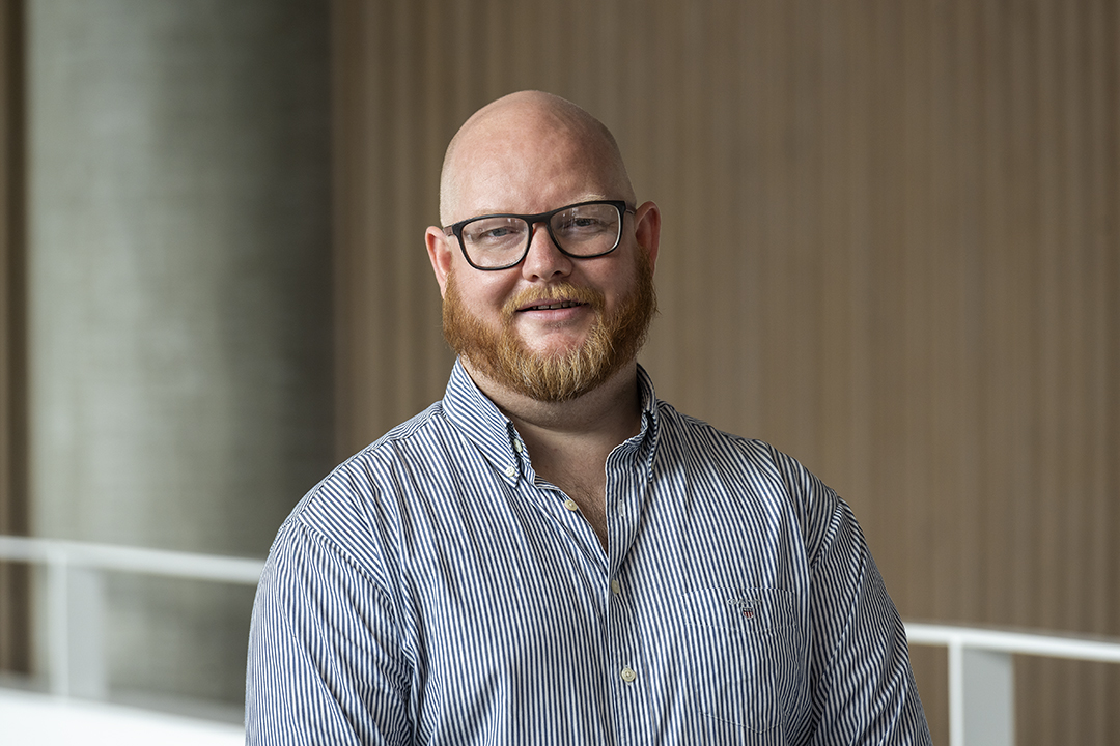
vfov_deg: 7.0
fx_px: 6066
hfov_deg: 10.5
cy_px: 373
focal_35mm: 195
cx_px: 560
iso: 640
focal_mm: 195
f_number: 5
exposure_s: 1/200
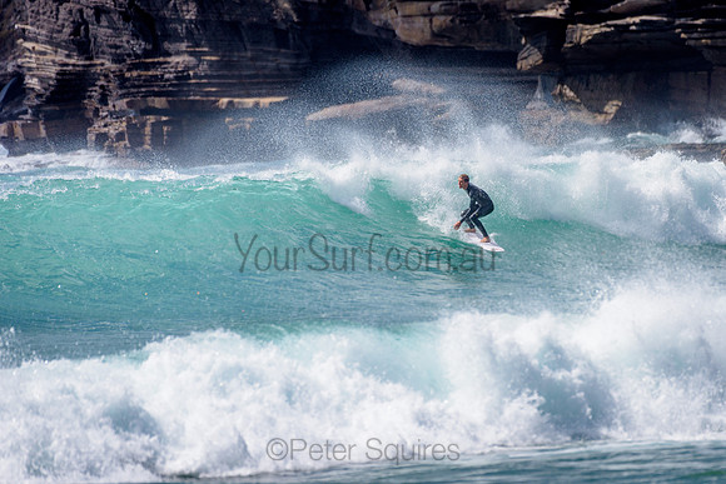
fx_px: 12367
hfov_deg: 3.4
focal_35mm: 613
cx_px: 444
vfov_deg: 2.2
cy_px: 187
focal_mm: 500
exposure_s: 1/2000
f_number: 5.6
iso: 100
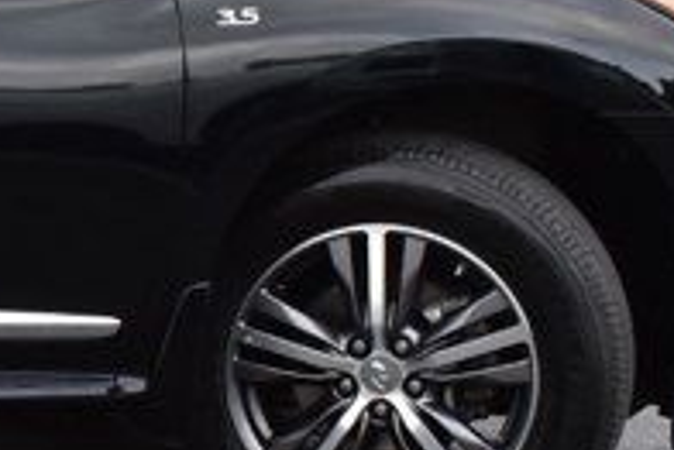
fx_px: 3522
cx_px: -550
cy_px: 460
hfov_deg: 10.3
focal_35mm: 188
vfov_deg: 7.3
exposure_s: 1/100
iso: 400
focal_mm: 24
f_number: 9
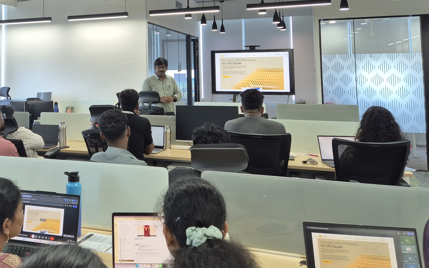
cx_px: 99
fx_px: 491
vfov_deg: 29.7
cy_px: 46
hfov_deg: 45.3
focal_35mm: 42
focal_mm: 5.4
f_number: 1.8
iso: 100
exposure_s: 1/100
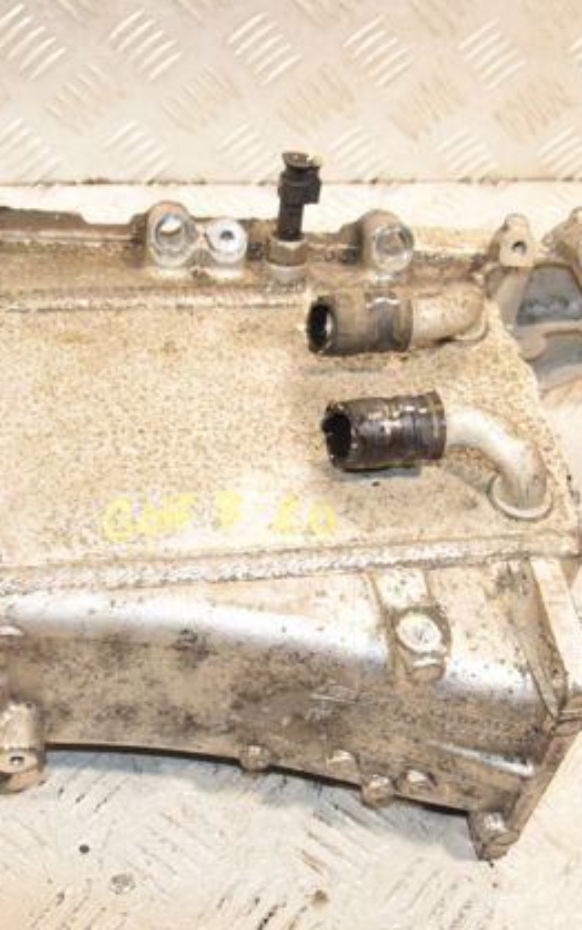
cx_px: 198
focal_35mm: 56
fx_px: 1421
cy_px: 466
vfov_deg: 36.3
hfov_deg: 23.1
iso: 1600
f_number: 6.3
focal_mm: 24
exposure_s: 1/200
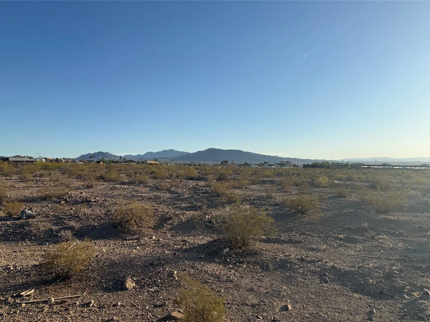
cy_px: 167
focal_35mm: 25
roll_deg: -0.6
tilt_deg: +2.9
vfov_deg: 54.9
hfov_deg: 69.4
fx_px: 311
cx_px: 207
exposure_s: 1/5319
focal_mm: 6.76
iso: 80
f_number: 1.78
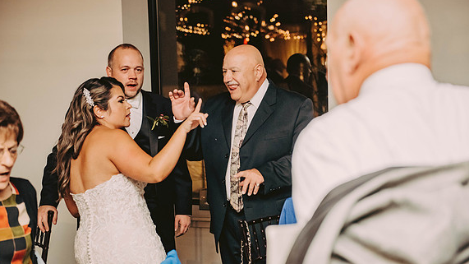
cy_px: 144
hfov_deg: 31.9
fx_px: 821
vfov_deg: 18.2
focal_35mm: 66
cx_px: 236
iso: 2000
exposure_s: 1/200
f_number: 3.2
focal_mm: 62
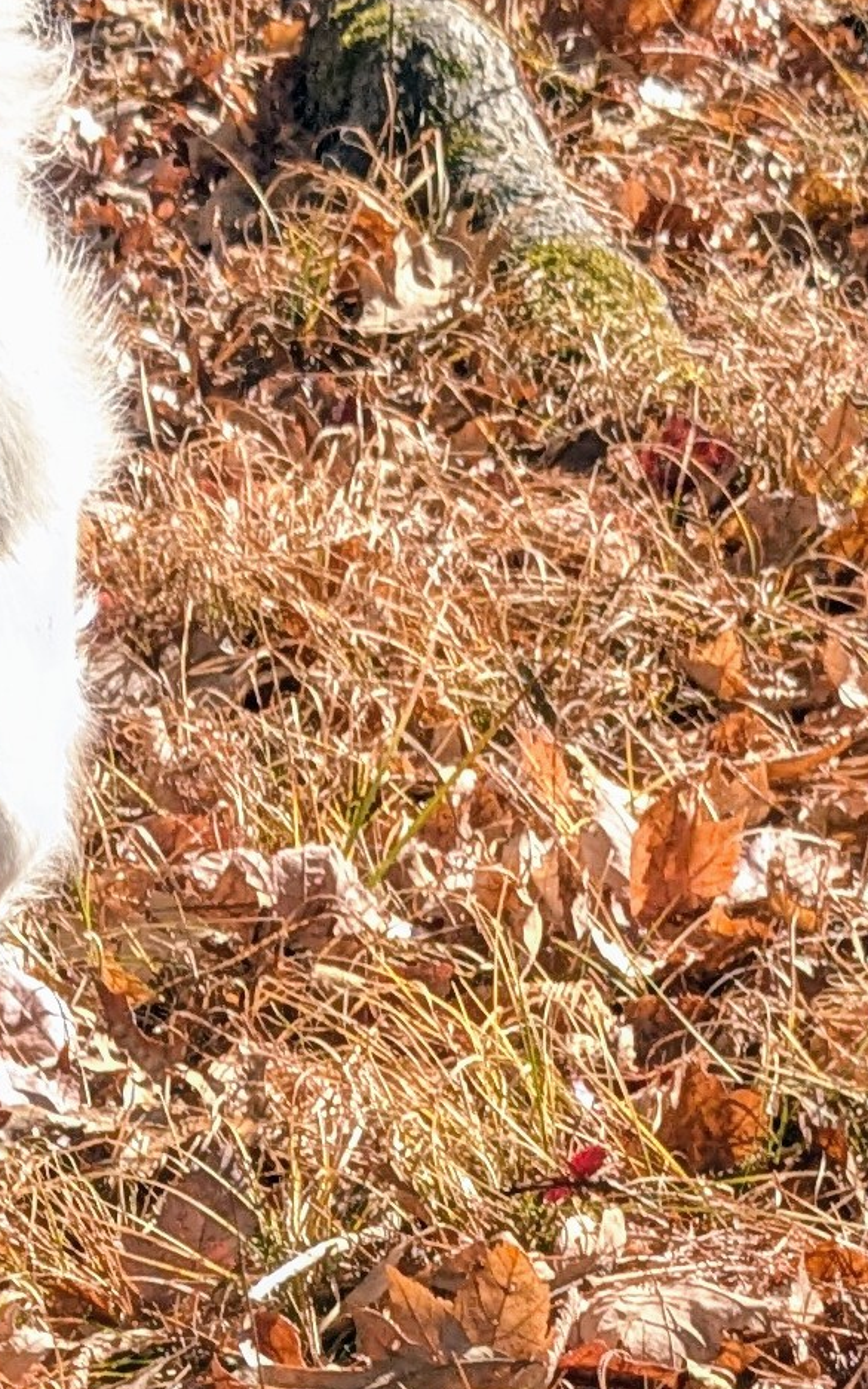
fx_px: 3066
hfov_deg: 15.9
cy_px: 596
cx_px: 75
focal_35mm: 81
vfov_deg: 25.5
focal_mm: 4.38
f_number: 1.73
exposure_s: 1/1669
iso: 49
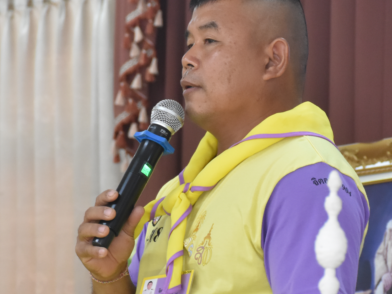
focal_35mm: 270
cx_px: 218
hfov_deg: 7.3
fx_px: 3060
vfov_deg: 5.5
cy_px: 226
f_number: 6.3
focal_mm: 75
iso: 2000
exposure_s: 1/60
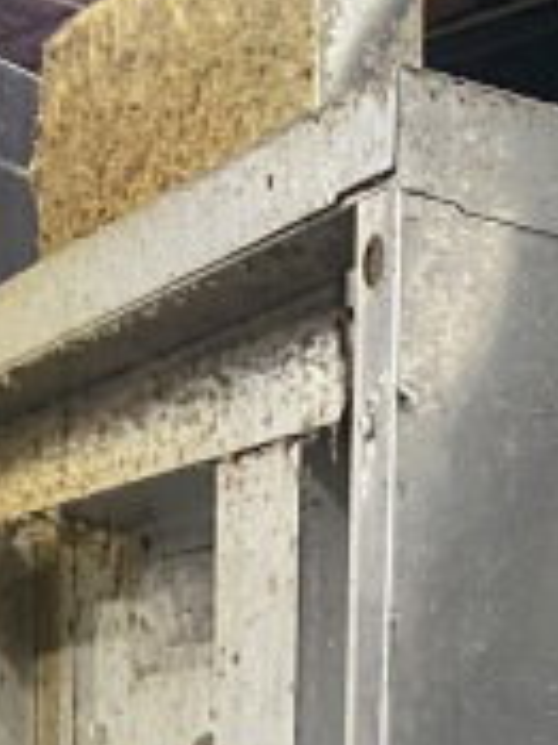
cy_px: 1628
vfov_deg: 13.3
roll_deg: -5.1
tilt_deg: -11.9
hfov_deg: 11.6
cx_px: 877
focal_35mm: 121
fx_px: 2604
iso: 250
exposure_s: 1/60
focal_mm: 4.25
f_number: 1.8
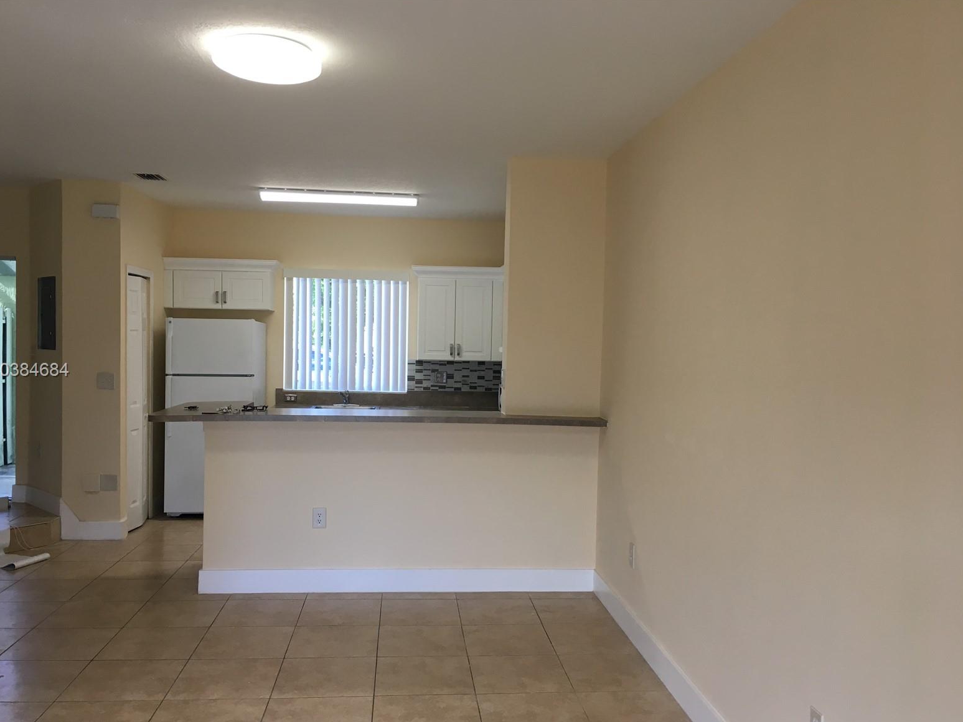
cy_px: 371
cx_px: 472
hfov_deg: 60.0
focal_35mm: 30
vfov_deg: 46.8
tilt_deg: -2.9
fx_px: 835
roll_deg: -1.4
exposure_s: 1/30
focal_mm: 4.15
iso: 25
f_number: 2.2
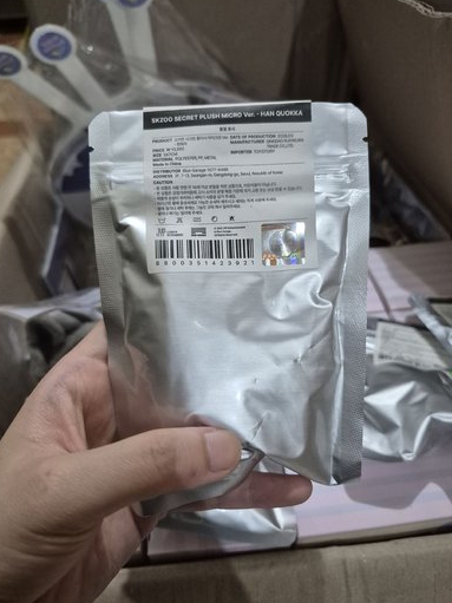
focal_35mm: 24
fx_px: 418
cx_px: 225
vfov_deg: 71.6
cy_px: 299
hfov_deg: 56.8
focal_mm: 5.4
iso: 1000
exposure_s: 1/120
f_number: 1.8
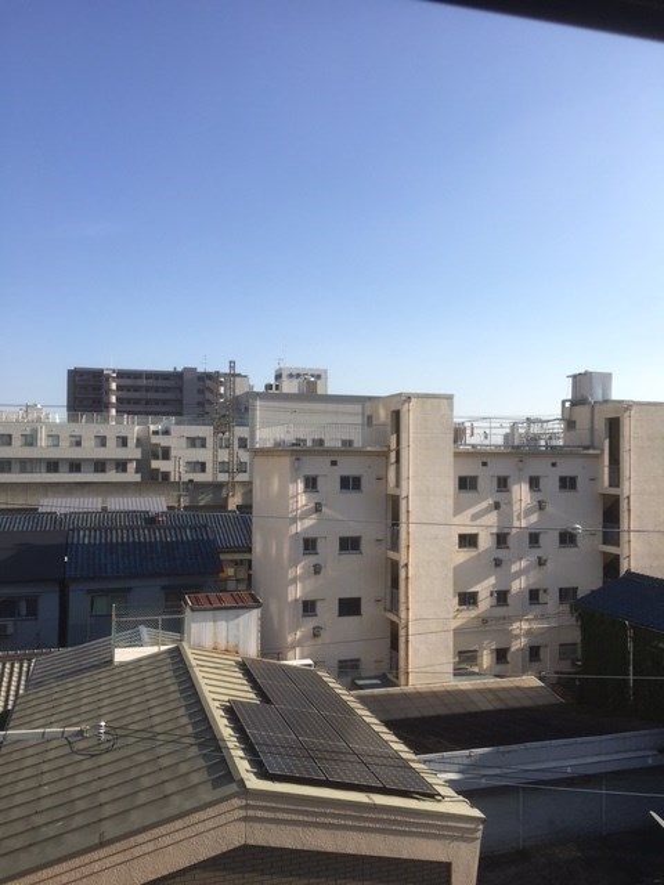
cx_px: 332
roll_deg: -1.2
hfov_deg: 48.2
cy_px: 442
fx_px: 742
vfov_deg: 61.7
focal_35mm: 29
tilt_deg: +3.4
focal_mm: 4.15
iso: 25
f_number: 2.2
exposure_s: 1/1350
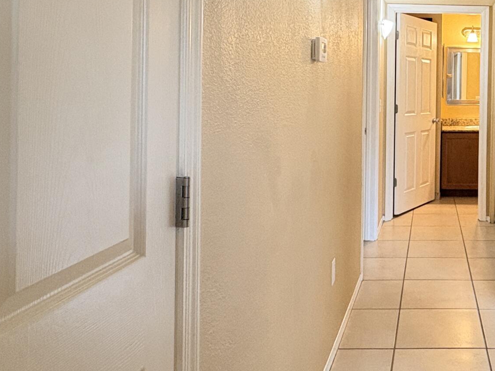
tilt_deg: -0.3
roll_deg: -0.2
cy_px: 95
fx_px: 529
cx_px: 453
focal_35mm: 37
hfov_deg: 45.1
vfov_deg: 37.7
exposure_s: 1/60
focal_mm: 2.22
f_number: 2.2
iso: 400
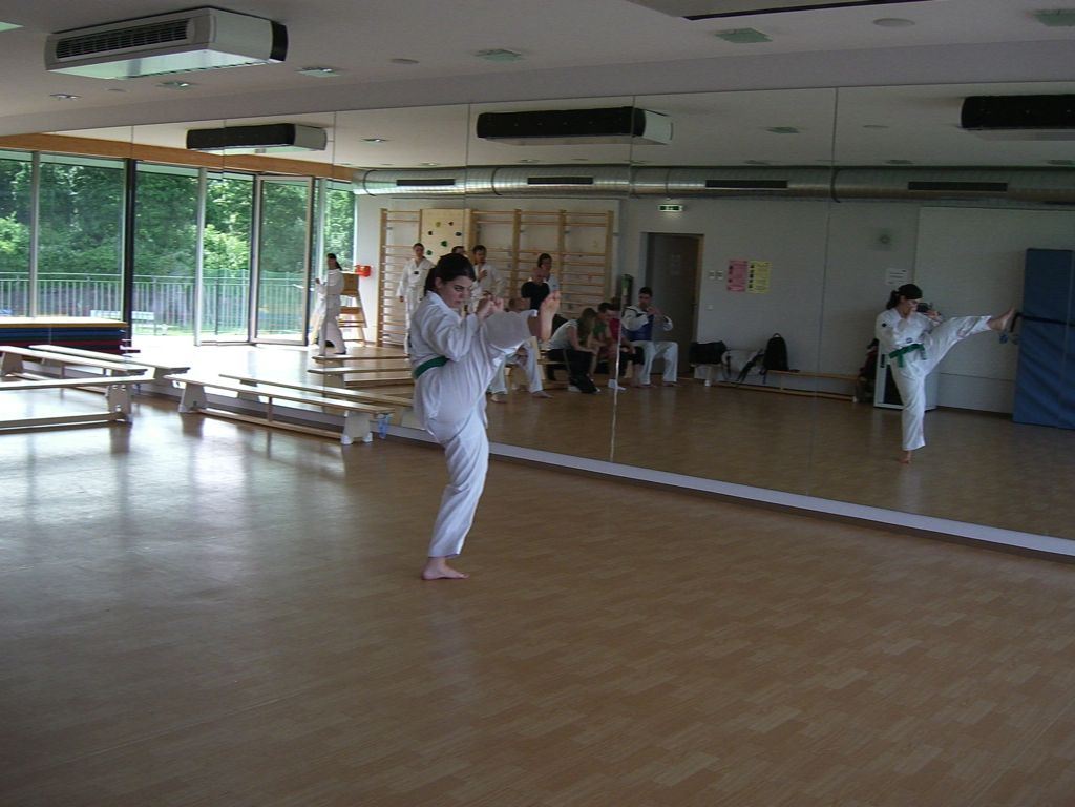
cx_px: 538
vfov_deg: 37.7
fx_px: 1180
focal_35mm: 38
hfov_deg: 49.0
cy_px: 404
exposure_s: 1/640
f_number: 2.8
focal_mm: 7.9
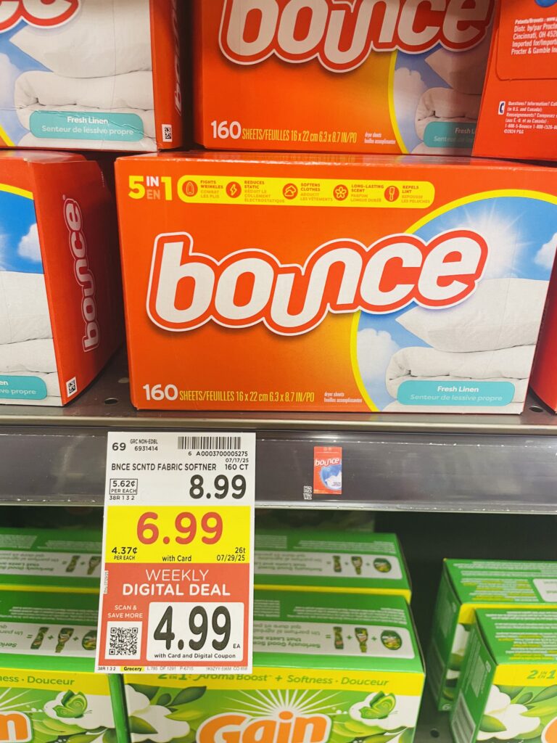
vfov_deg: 67.3
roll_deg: -2.6
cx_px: 278
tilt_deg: -24.4
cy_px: 372
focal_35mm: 26
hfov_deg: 53.1
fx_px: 558
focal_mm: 4.2
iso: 100
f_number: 1.6
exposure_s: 1/41
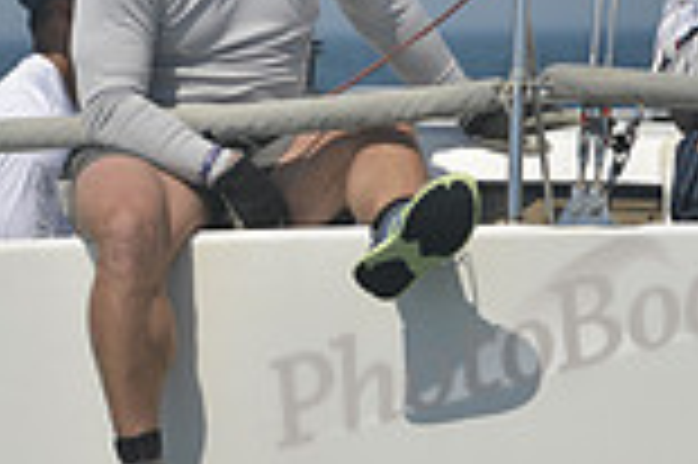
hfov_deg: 2.8
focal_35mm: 750
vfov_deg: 1.8
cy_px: 160
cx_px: 41
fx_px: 14526
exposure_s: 1/1000
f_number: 9
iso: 280
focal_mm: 200
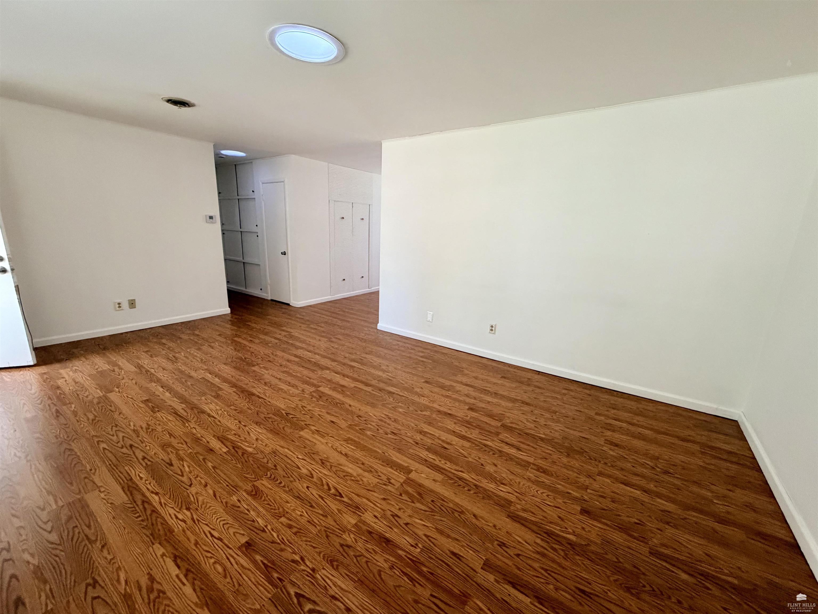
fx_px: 331
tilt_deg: -13.8
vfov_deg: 85.7
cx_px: 409
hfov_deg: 102.1
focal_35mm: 14
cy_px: 307
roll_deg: -1.9
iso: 320
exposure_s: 1/100
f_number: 2.2
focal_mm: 2.22
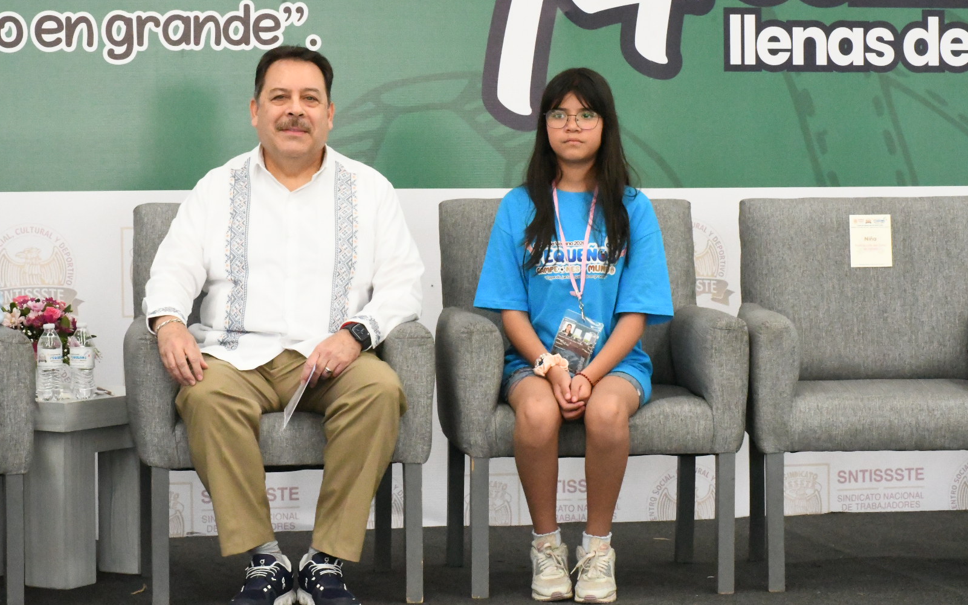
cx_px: 480
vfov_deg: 12.8
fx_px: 2691
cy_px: 284
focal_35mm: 102
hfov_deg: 20.4
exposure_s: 1/200
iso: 20000
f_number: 18
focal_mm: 66
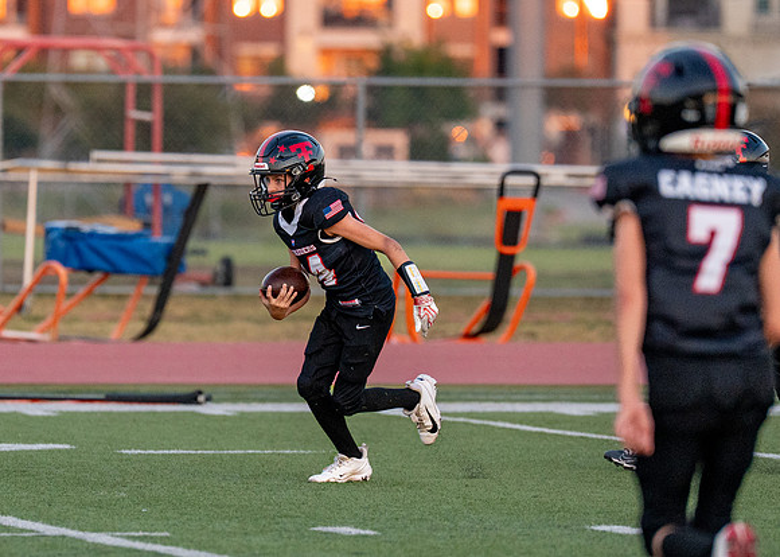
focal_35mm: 475
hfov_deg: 4.2
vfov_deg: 3.0
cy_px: 280
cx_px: 299
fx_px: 10514
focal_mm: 200
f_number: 2.8
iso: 1250
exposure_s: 1/1250
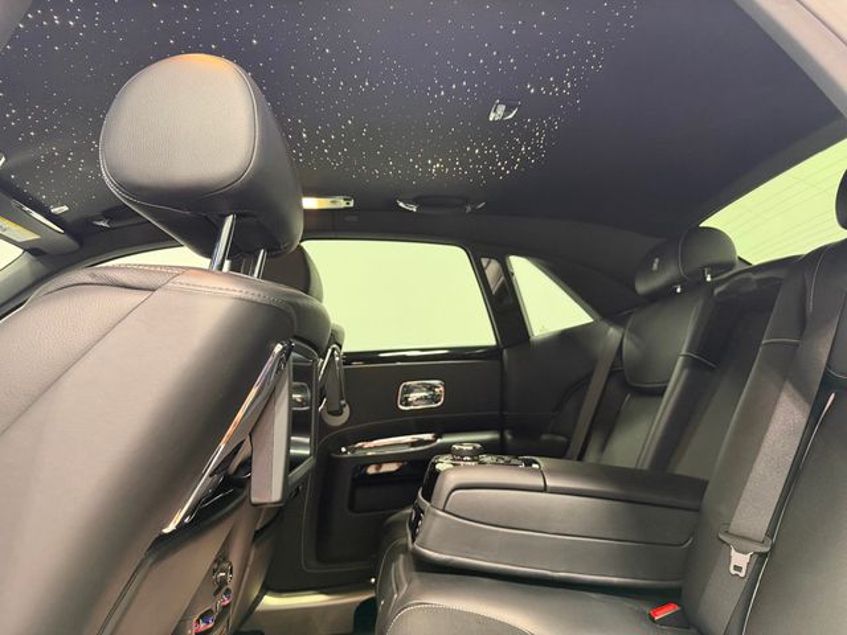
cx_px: 424
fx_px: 587
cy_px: 318
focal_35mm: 24
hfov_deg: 71.6
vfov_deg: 56.8
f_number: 1.78
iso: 500
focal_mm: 6.76
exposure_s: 1/60
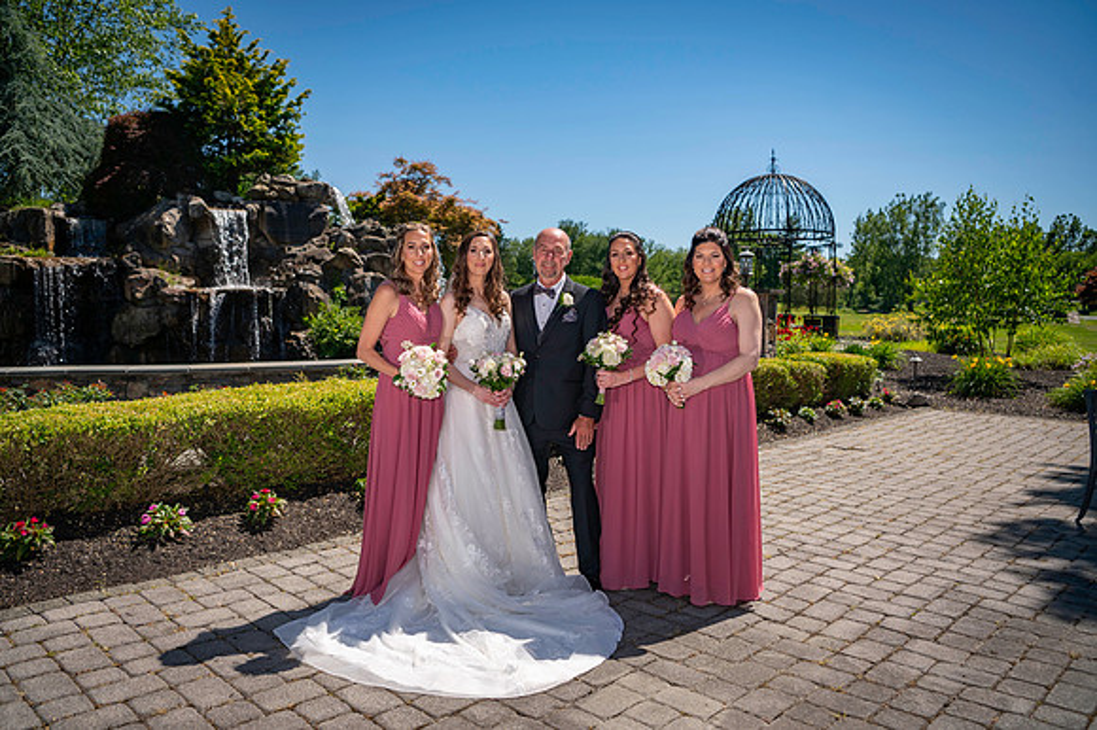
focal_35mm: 28
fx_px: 853
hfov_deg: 65.5
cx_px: 548
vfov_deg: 46.4
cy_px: 365
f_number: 3.2
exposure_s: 1/5000
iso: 100
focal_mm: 28
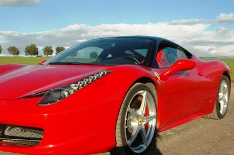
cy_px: 89
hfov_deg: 46.3
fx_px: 270
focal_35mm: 42
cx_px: 86
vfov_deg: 32.0
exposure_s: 1/500
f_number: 11
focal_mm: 21
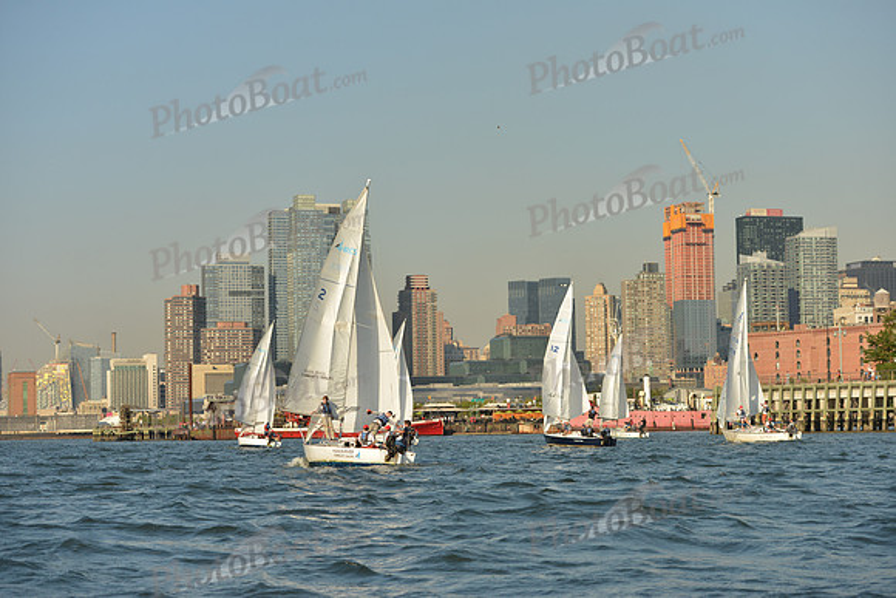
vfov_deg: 18.2
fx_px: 1867
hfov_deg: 27.0
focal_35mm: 75
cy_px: 299
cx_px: 448
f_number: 5.6
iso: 400
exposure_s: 1/1250
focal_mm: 75
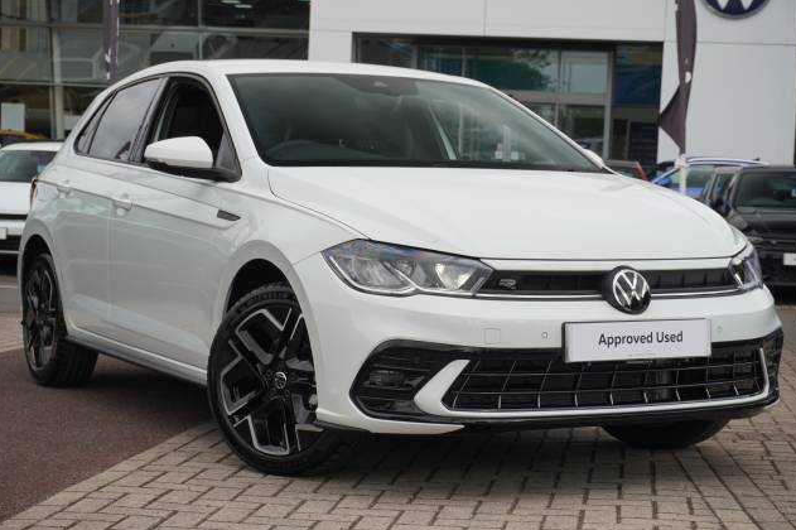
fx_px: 1580
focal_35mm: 72
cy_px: 266
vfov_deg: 19.0
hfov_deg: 28.3
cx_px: 400
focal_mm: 47
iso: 100
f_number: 5.6
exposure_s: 1/160
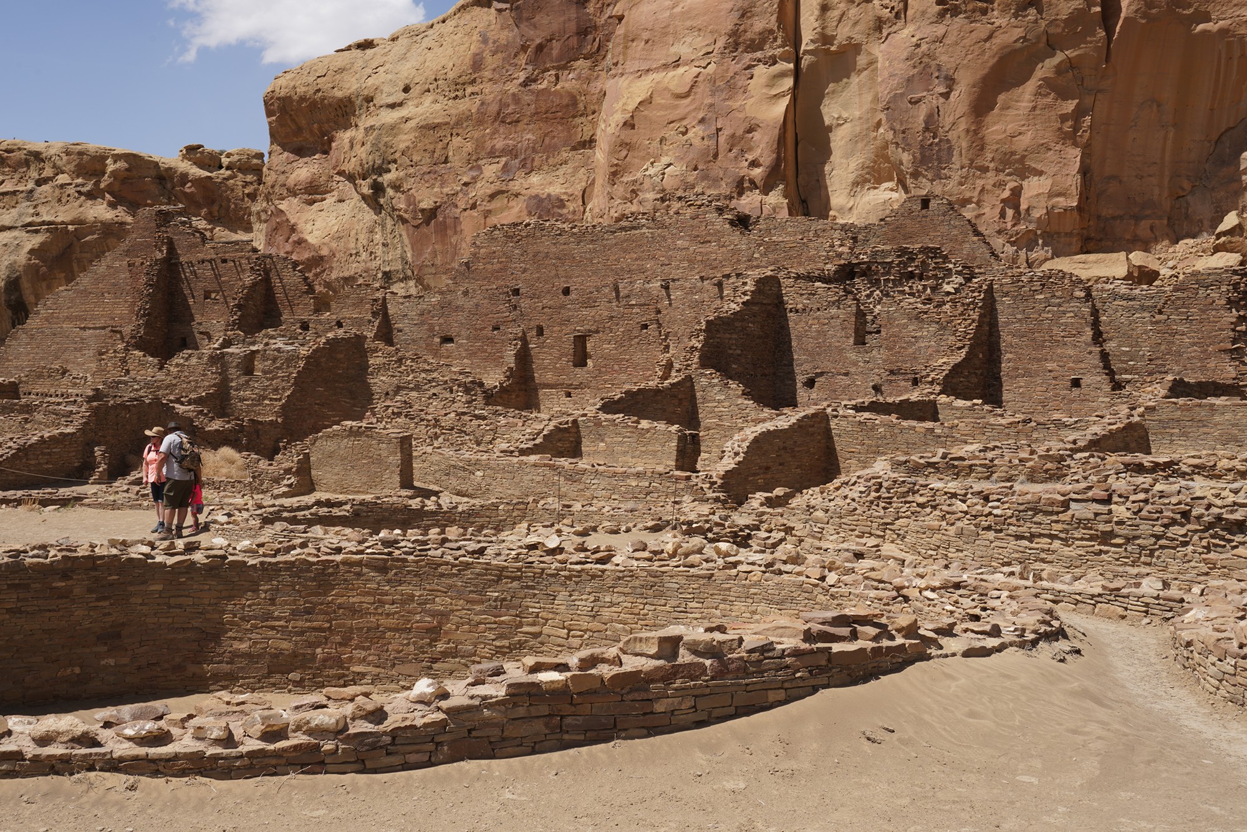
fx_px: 1455
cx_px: 624
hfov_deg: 46.4
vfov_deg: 31.9
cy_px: 416
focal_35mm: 42
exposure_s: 1/100
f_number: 16
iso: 100
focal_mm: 42
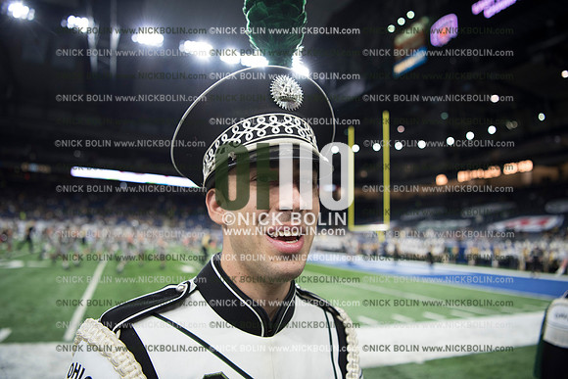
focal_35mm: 24
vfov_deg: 53.2
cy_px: 190
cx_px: 284
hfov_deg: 73.7
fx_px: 379
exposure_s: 1/800
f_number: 2.8
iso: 1250
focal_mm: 24
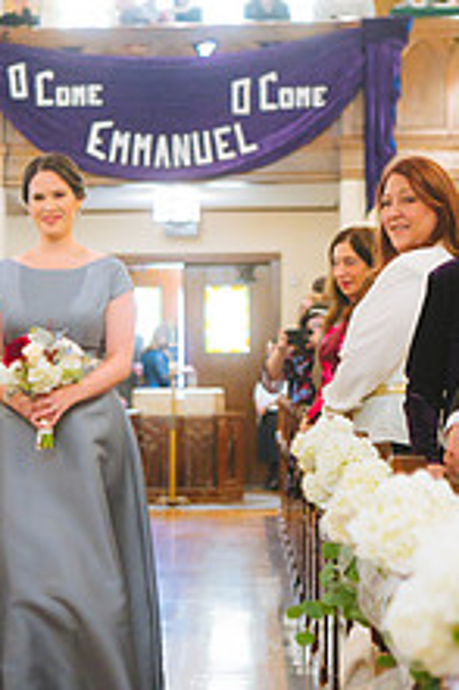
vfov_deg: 19.2
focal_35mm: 106
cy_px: 446
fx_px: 2030
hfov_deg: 12.8
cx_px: 33
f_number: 2.8
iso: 2500
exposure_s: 1/160
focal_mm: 52
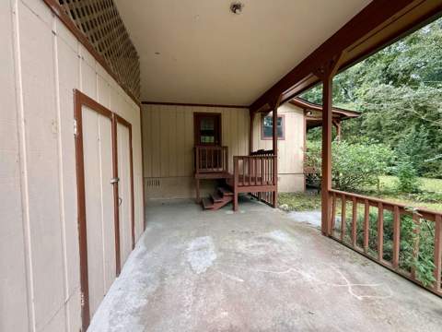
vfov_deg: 85.7
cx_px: 221
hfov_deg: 102.1
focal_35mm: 14
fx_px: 179
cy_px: 166
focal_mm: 2.22
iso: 250
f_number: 2.2
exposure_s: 1/99
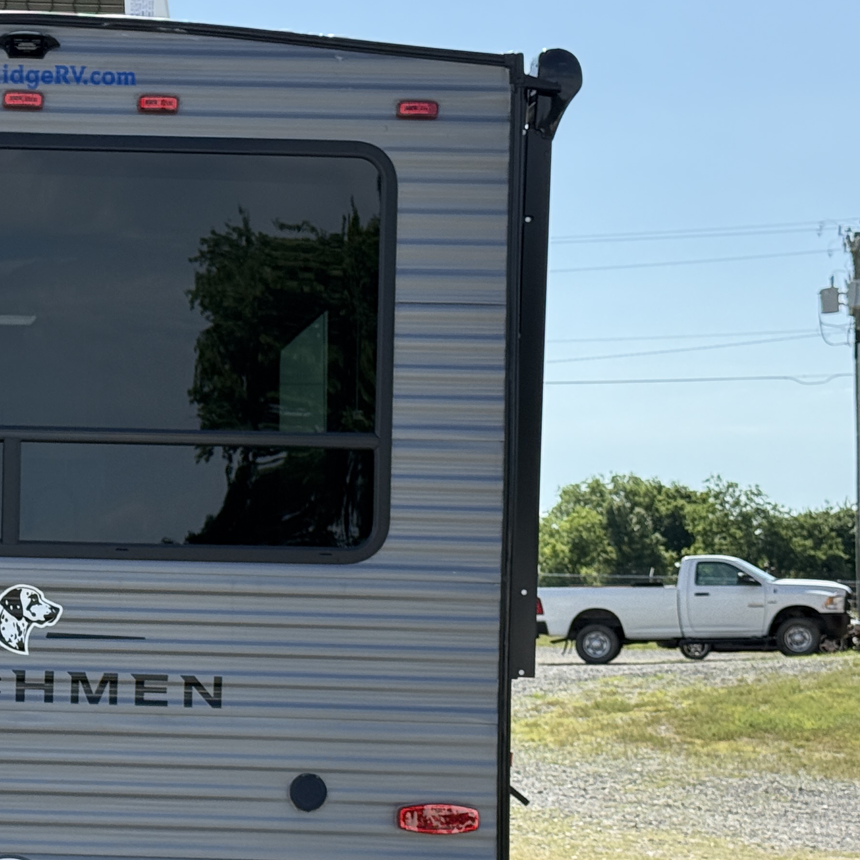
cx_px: -28
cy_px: 565
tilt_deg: +2.4
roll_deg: -0.4
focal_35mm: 96
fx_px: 2698
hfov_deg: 17.6
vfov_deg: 18.1
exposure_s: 1/4329
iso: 100
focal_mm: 6.76
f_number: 1.78
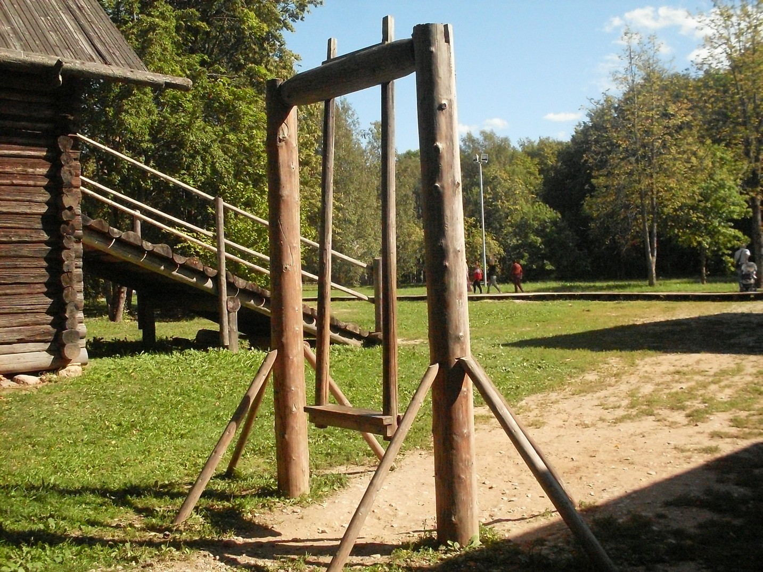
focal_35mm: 38
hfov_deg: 49.0
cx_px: 382
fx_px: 838
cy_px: 286
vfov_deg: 37.7
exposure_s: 1/500
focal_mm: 6.3
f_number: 8.4
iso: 400
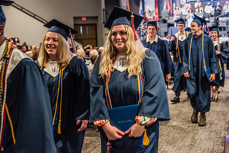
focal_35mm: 51
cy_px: 51
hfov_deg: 38.4
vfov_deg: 26.2
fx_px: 326
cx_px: 146
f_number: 4.5
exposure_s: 1/100
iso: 800
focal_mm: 38
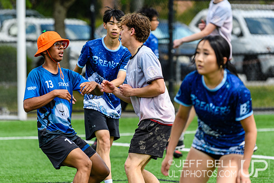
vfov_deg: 4.0
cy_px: 71
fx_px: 2646
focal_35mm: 348
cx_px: 137
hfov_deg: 5.9
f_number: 3.2
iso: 200
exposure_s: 1/1250
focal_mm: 190
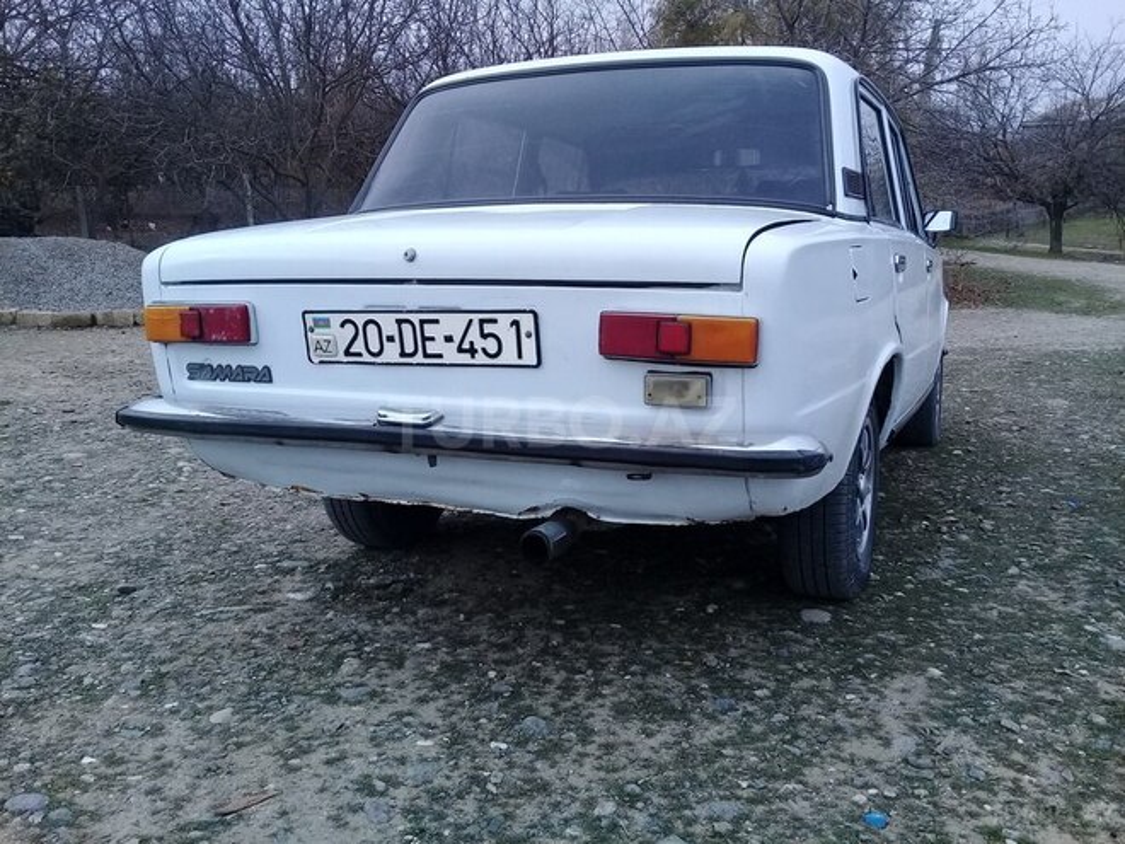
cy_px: 422
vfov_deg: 45.4
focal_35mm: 31
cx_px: 562
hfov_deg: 58.4
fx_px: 1007
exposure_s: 1/572
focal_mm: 3.3
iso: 64
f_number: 2.2
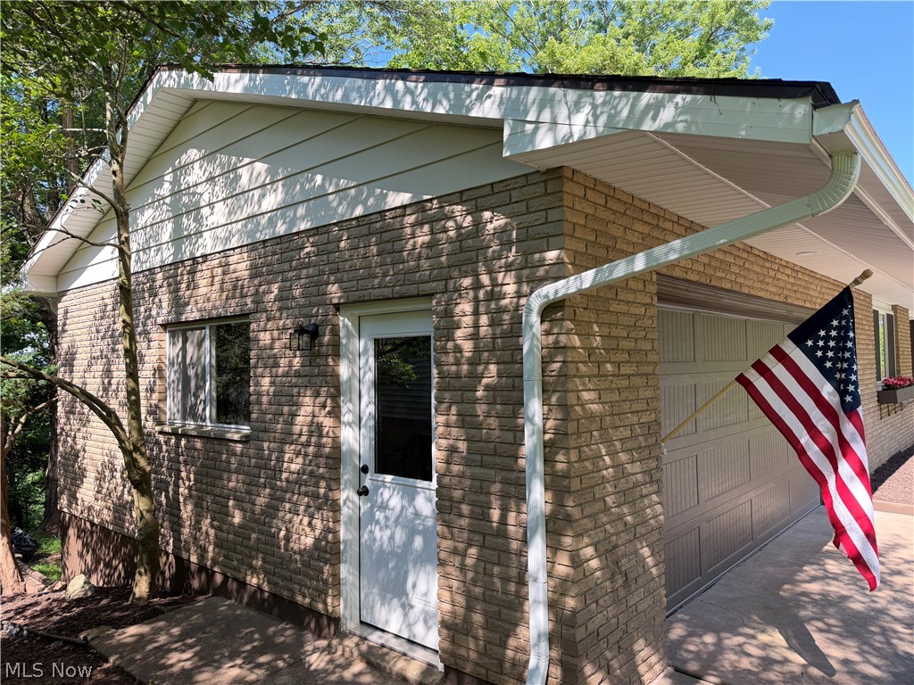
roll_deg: +0.0
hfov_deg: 71.6
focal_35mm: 24
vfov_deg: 56.8
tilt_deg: +1.8
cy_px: 342
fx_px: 634
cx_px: 457
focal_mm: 6.76
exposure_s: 1/393
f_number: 1.78
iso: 100
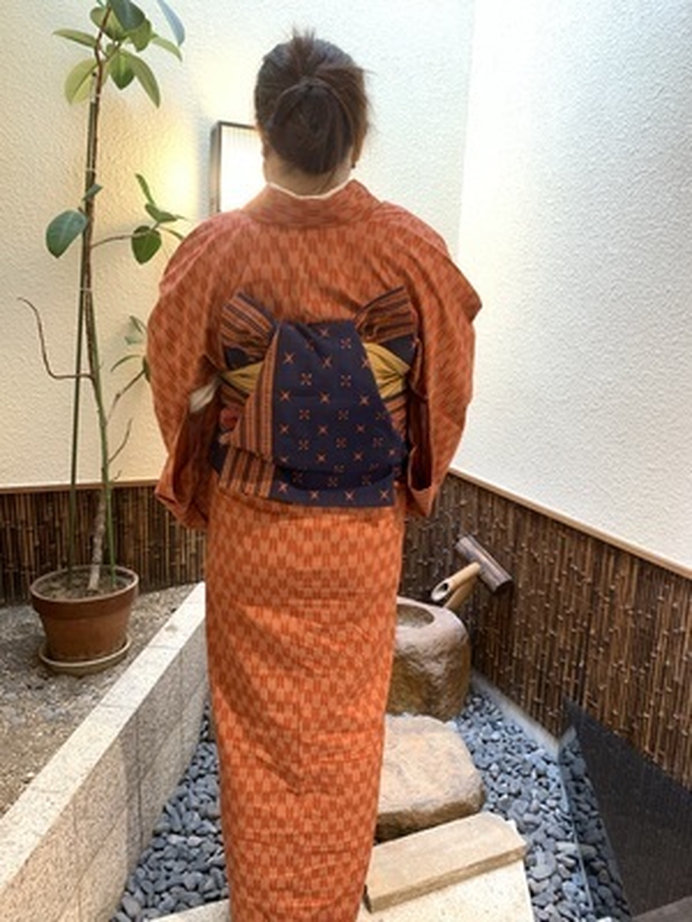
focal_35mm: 26
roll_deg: -2.3
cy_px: 461
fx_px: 693
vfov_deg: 67.3
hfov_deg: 53.1
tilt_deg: -11.6
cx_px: 346
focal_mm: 4.25
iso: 400
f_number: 1.8
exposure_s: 1/53
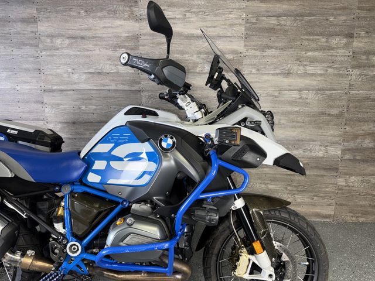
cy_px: 140
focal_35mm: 24
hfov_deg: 71.6
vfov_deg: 56.8
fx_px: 260
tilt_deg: -9.8
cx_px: 188
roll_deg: +0.5
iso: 64
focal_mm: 6.76
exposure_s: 1/22
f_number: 1.78
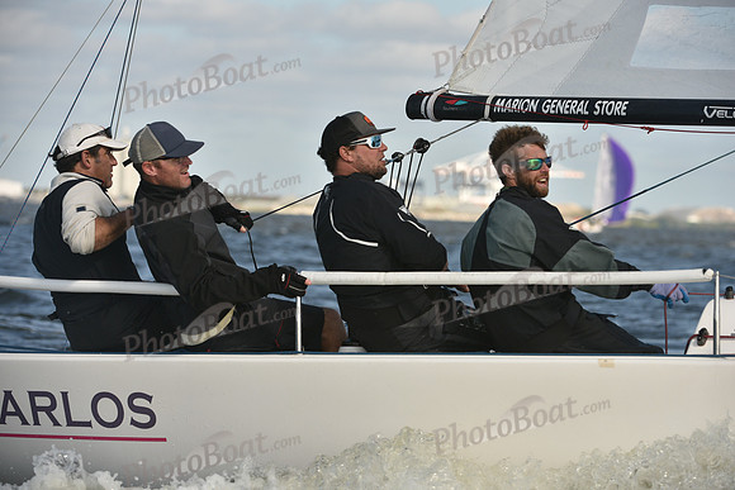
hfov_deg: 9.8
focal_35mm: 210
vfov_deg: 6.5
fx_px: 4288
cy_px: 245
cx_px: 368
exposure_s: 1/1250
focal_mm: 210
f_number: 6.3
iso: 250
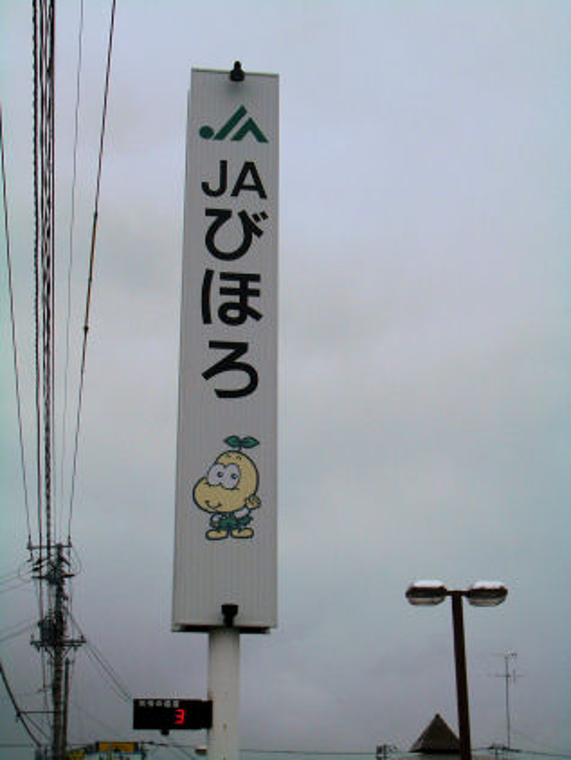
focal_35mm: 62
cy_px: 380
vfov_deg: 31.2
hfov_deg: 23.7
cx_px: 286
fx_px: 1362
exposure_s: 1/1000
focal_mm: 10.2
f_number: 5.6
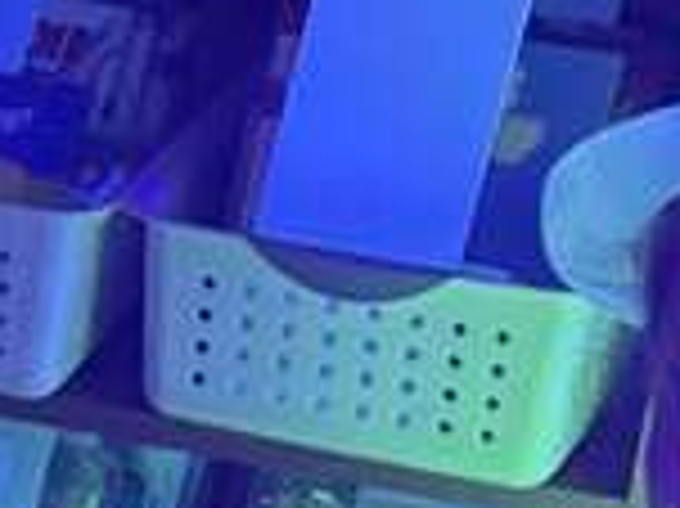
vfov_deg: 8.2
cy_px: 791
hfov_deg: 10.3
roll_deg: +0.7
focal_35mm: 176
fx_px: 3455
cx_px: -689
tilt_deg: -33.3
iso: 1000
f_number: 1.6
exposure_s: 1/30
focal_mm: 4.2
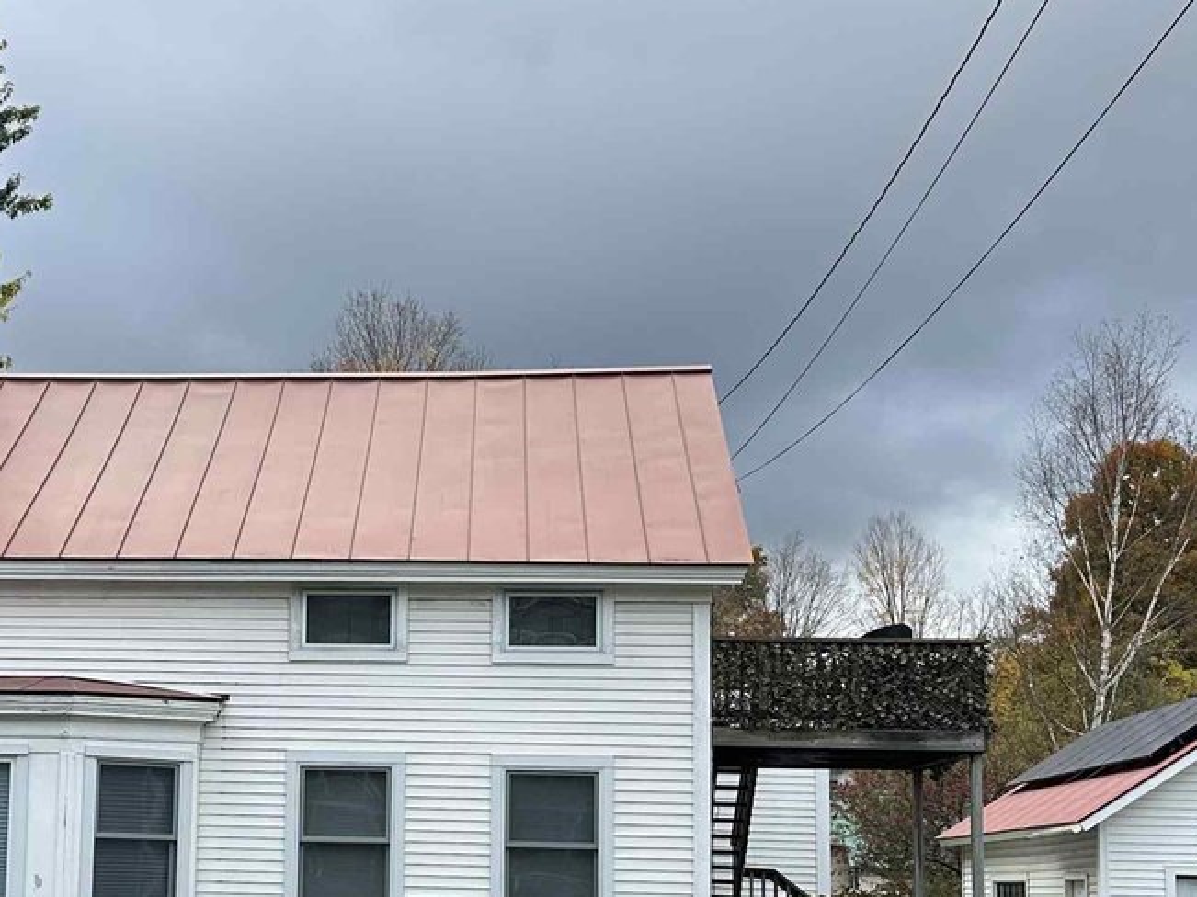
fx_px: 2040
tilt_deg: +6.2
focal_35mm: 59
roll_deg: -1.4
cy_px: 632
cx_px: 279
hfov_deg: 32.0
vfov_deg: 24.6
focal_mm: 6.86
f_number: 1.78
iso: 80
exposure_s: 1/1241
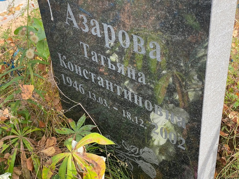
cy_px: 90
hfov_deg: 36.8
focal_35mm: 52
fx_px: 359
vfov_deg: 28.0
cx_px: 120
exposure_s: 1/262
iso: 20
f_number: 2
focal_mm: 6
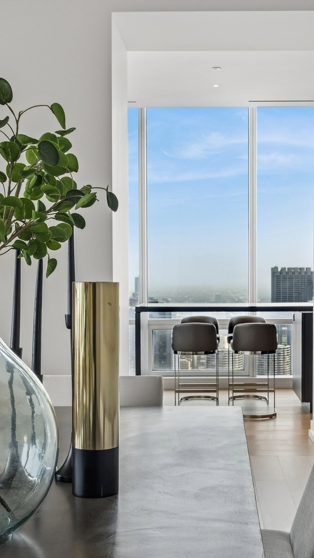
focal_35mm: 52
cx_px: 179
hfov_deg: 23.0
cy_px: 279
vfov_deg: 39.9
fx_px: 770
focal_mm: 22
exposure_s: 1/160
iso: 320
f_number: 8
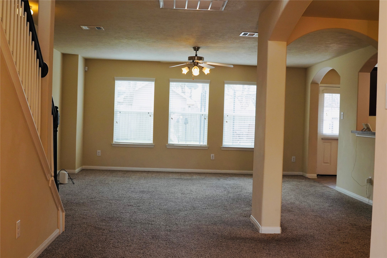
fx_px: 451
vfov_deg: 31.9
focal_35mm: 42
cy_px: 129
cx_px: 194
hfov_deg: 46.4
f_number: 4
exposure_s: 1/160
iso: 1000
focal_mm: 28
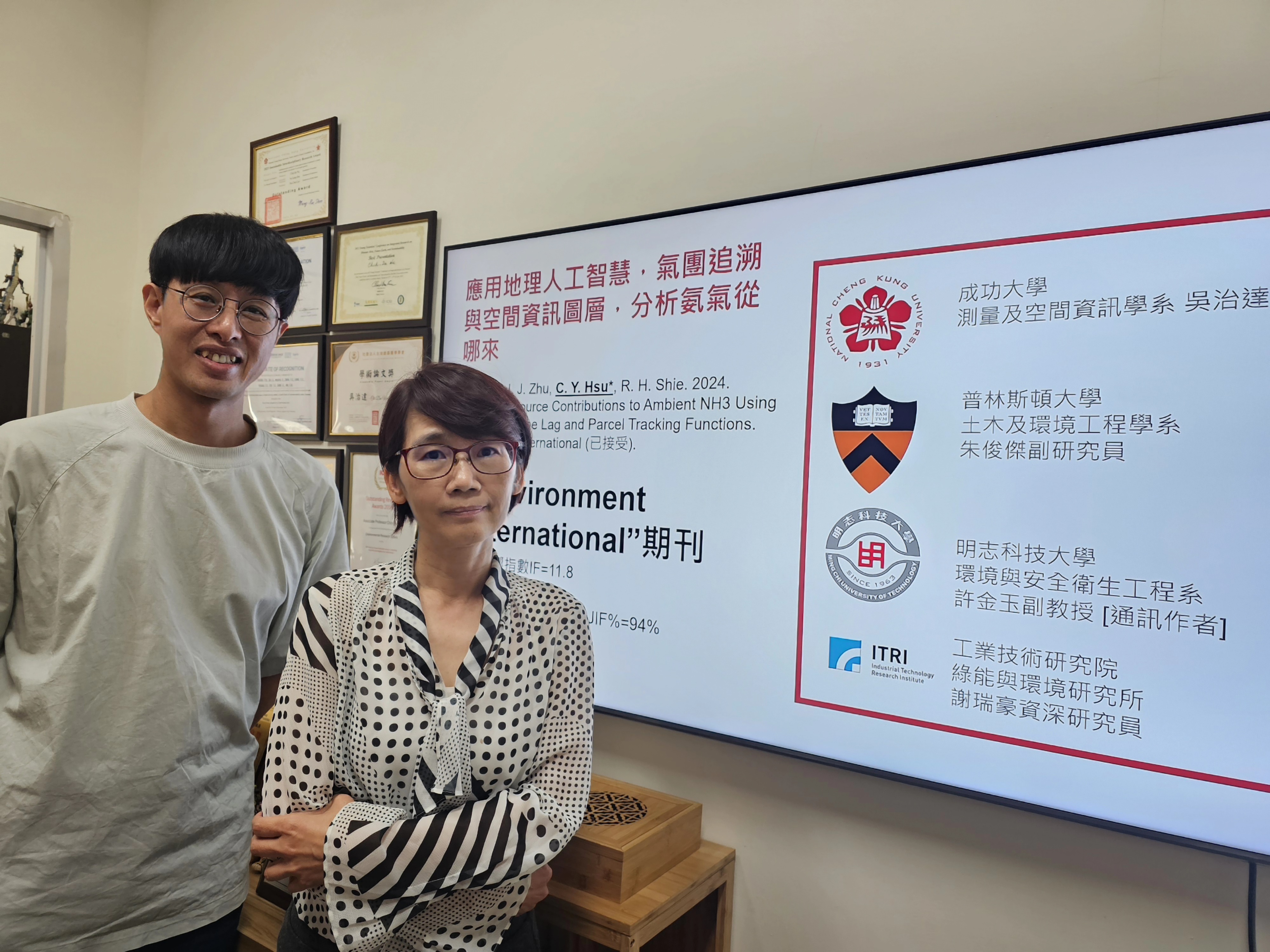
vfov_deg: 58.9
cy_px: 476
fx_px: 844
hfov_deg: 73.9
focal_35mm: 23
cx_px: 635
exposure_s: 1/120
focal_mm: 6.3
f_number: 1.7
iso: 250
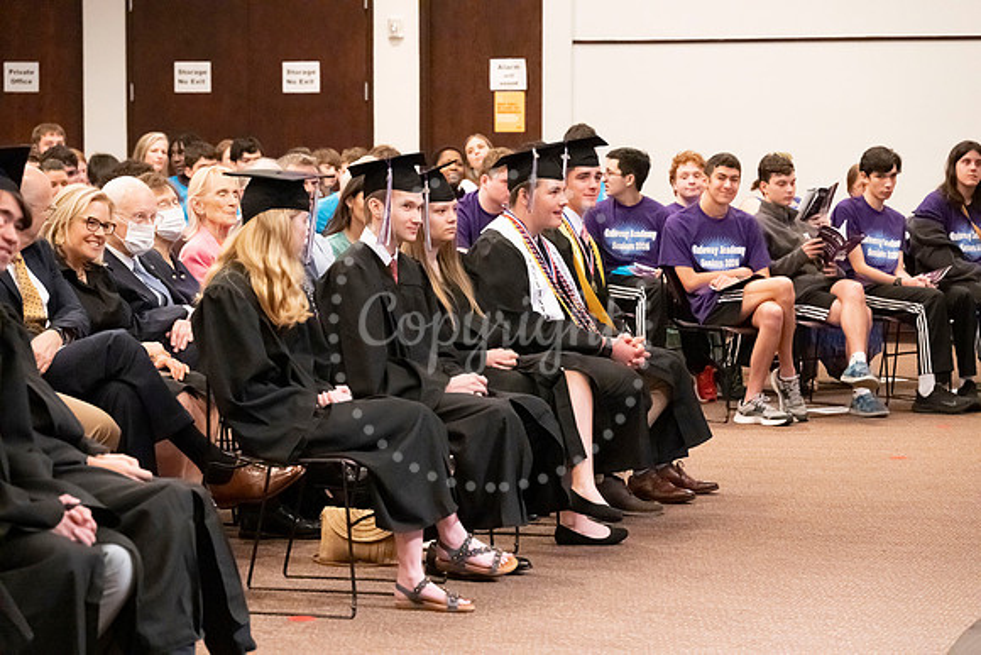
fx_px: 3271
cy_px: 328
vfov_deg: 11.4
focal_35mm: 120
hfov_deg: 17.1
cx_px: 490
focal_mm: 120
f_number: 6.3
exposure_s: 1/80
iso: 10000
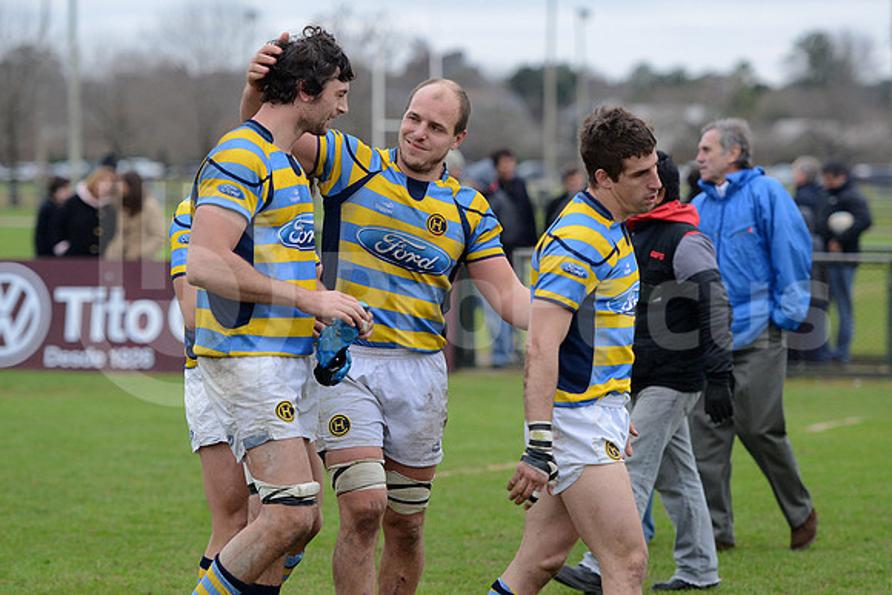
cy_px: 298
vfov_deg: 11.0
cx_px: 446
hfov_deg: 16.4
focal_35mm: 125
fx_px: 3098
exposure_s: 1/400
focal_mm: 125
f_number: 2.8
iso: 1600
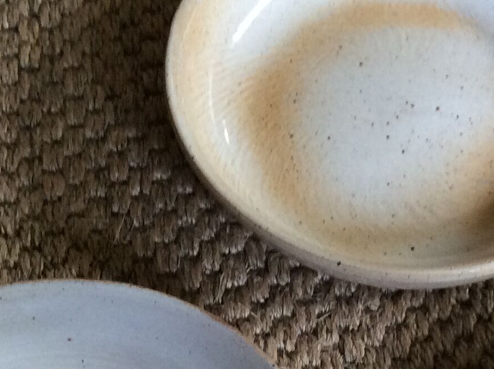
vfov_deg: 15.4
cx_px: 364
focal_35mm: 94
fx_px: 1340
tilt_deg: -62.2
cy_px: 380
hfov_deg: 20.7
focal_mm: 3.3
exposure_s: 1/25
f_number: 2.4
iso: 100
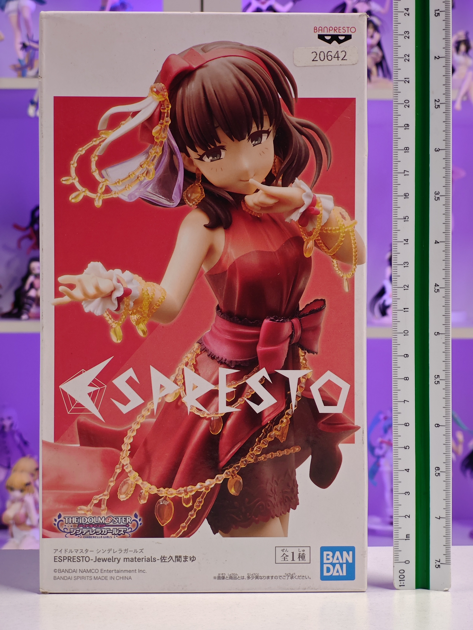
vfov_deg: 24.4
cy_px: 315
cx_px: 236
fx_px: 1458
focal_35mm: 80
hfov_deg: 18.4
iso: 400
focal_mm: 7.48
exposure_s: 1/16.8
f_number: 2.4
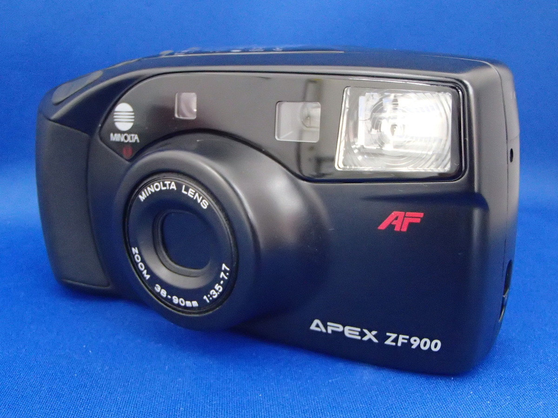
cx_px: 279
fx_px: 596
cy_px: 209
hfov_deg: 50.1
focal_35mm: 37
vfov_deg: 38.7
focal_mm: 6.64
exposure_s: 1/40
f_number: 4.7
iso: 1600
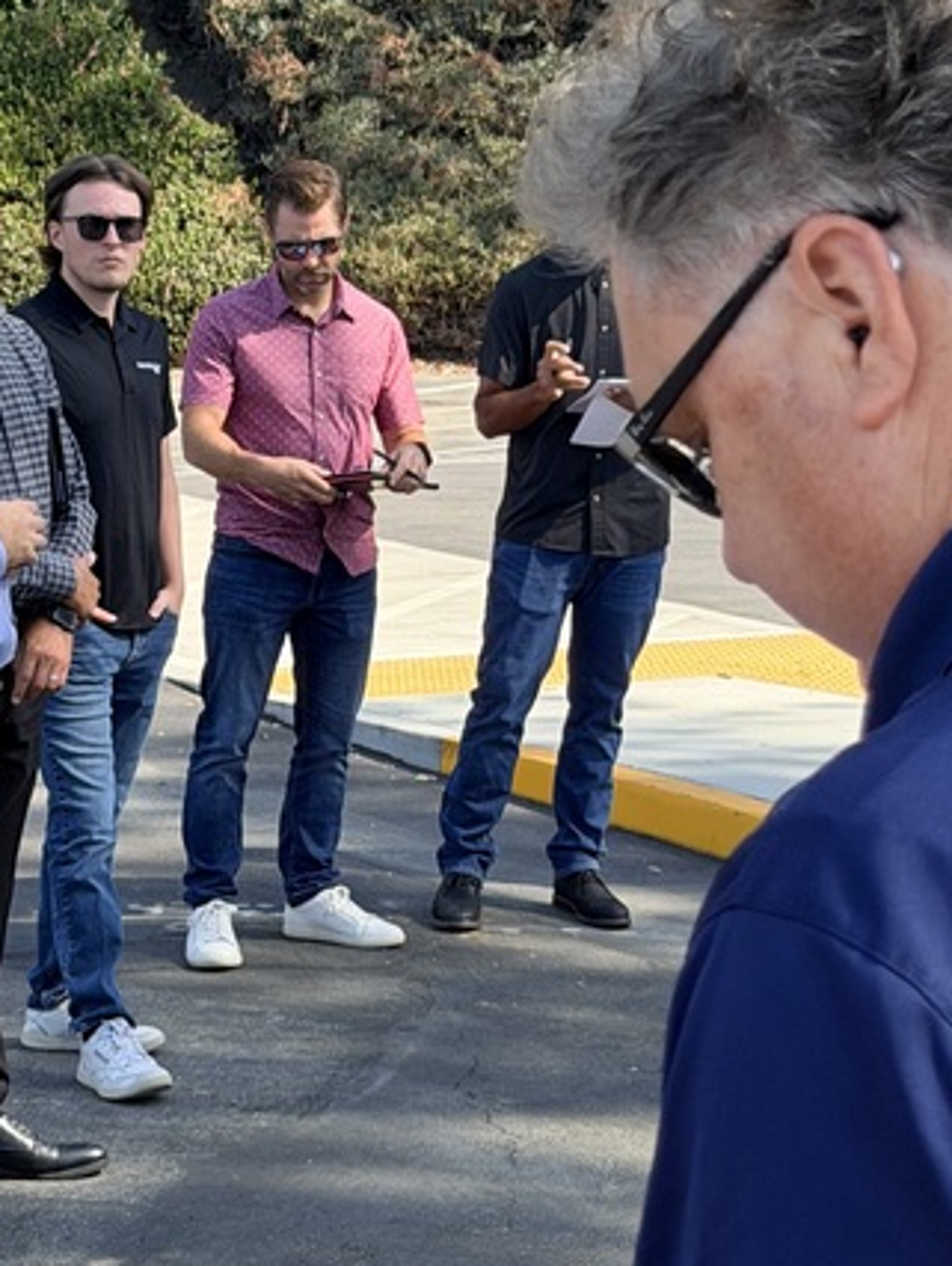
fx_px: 4211
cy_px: 581
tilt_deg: -8.4
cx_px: 216
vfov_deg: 17.1
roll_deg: -2.0
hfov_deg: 12.9
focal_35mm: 115
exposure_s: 1/1222
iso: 80
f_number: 1.78
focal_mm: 6.76
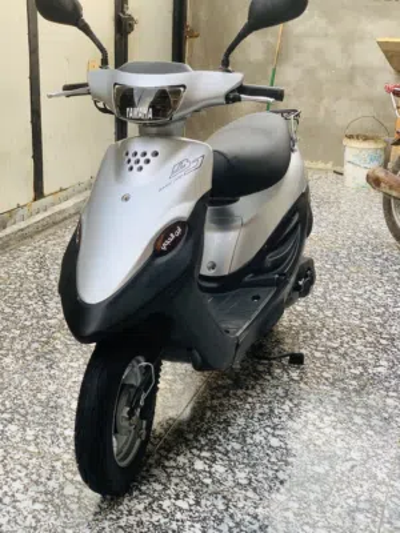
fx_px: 801
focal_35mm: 52
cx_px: 200
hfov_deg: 28.0
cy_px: 266
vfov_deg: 36.8
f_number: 2.4
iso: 50
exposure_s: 1/122
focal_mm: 6
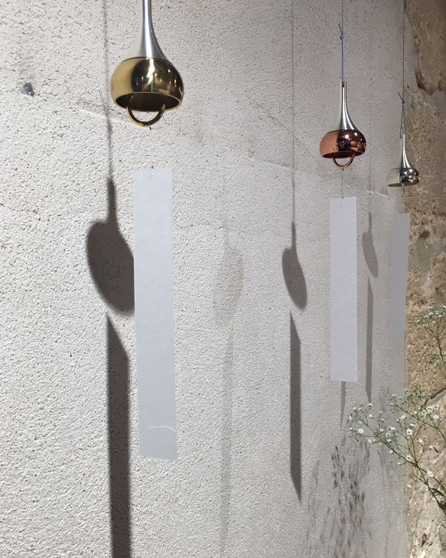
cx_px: 219
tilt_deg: -3.1
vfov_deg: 57.1
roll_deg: +2.5
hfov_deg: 47.1
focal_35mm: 31
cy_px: 305
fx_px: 512
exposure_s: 1/33
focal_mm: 4.15
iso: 25
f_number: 2.2
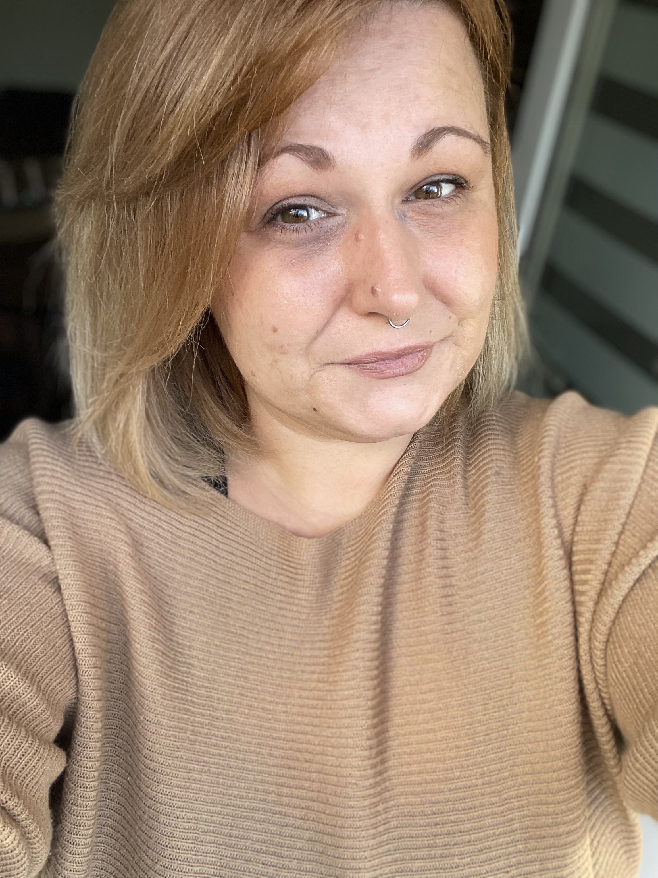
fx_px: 760
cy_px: 439
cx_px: 329
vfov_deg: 60.0
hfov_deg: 46.8
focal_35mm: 30
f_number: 2.2
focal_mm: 2.71
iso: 100
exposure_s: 1/110
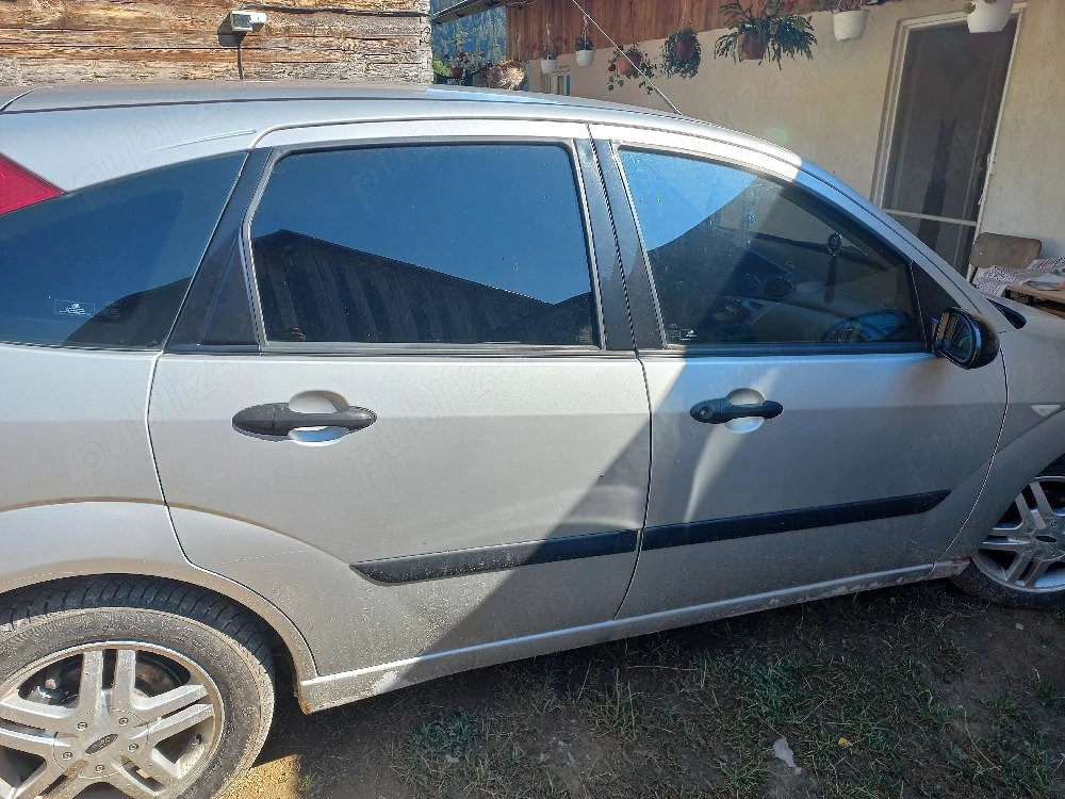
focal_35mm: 25
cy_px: 400
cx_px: 532
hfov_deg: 69.4
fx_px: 769
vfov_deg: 54.9
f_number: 1.8
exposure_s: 1/250
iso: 25
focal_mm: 4.6
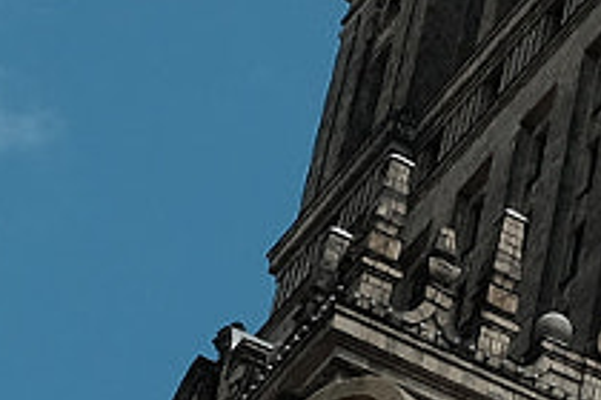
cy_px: -40
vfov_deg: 5.6
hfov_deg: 7.8
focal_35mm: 244
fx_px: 4073
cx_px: 1451
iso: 200
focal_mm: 21.4
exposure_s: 1/110
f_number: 11
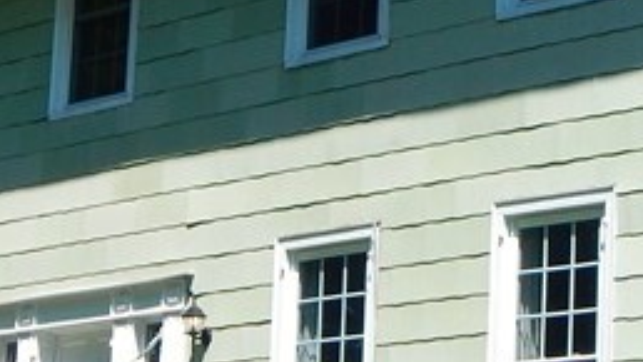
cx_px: 513
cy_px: 130
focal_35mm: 147
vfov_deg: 8.2
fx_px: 2506
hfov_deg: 14.5
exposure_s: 1/1250
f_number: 3.3
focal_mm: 6.1
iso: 125
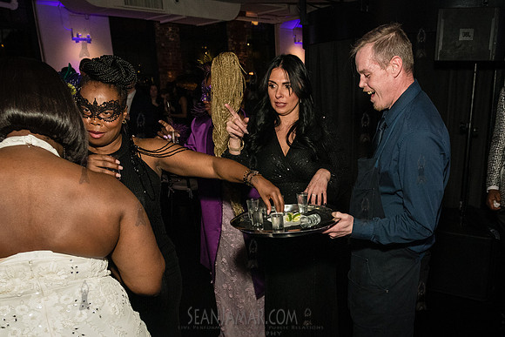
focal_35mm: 34
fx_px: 474
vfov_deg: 38.5
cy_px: 237
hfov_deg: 55.5
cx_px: 316
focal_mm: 24
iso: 5000
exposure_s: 1/160
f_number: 4.5
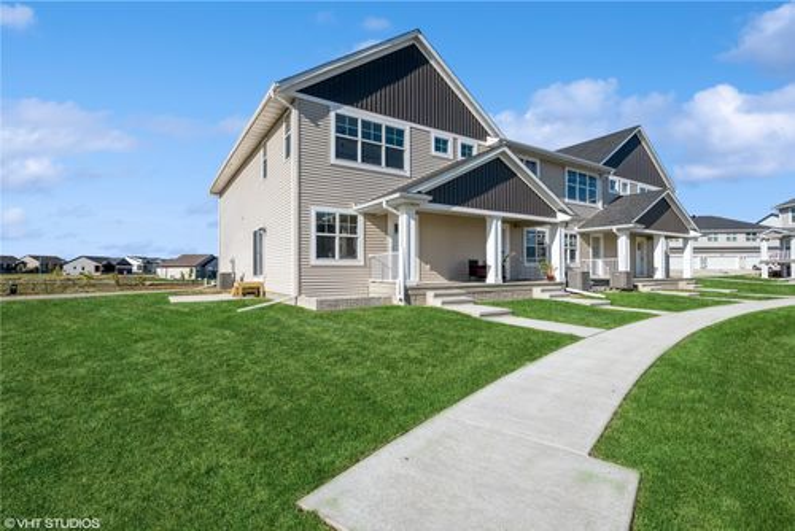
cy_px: 266
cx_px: 398
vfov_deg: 72.1
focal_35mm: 16
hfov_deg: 94.9
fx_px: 365
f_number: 8
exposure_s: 1/640
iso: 200
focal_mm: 16.5
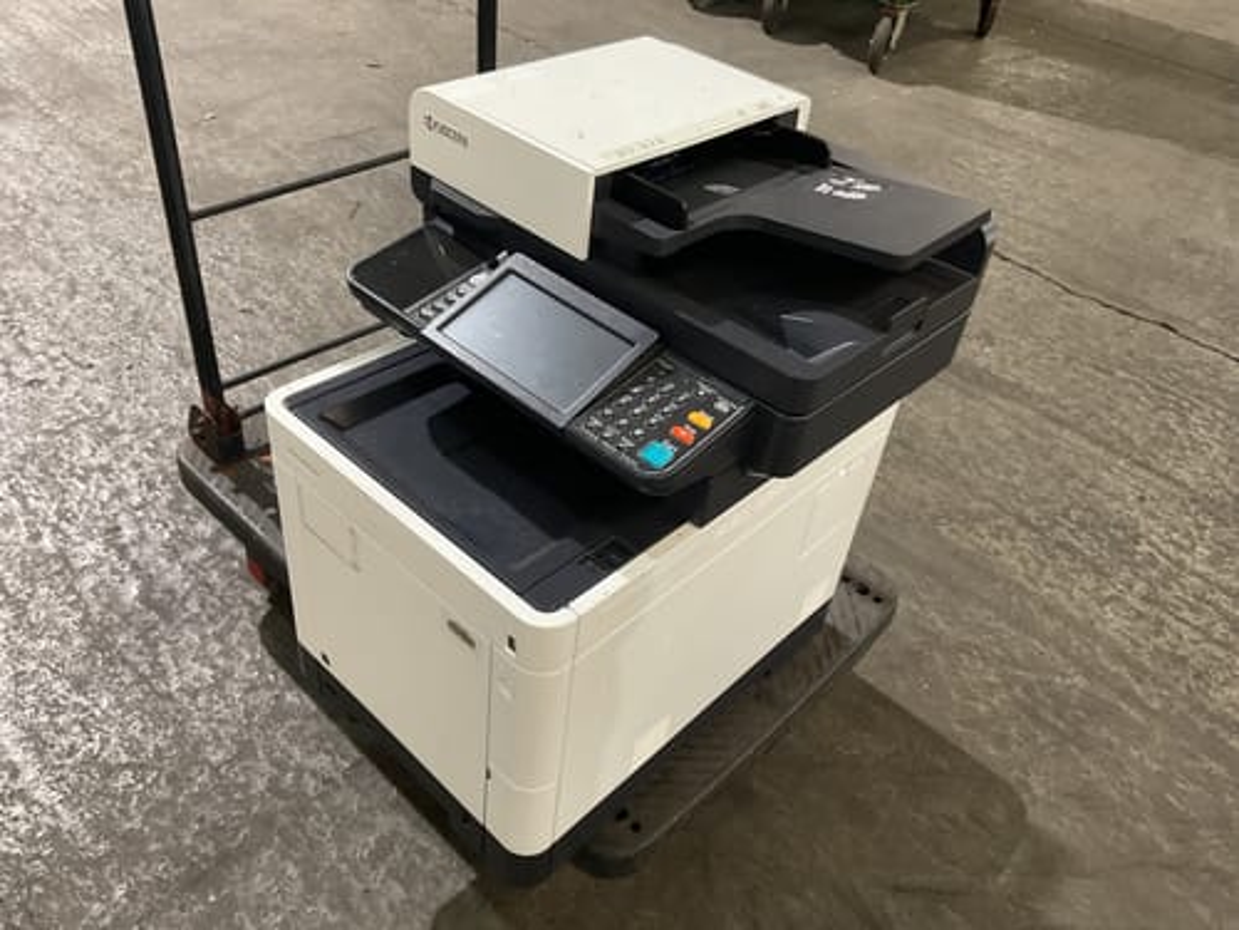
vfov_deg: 48.2
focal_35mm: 29
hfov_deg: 61.7
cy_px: 465
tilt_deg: -39.7
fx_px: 1038
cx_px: 620
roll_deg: -8.6
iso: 250
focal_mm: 3
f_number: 1.8
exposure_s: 1/30
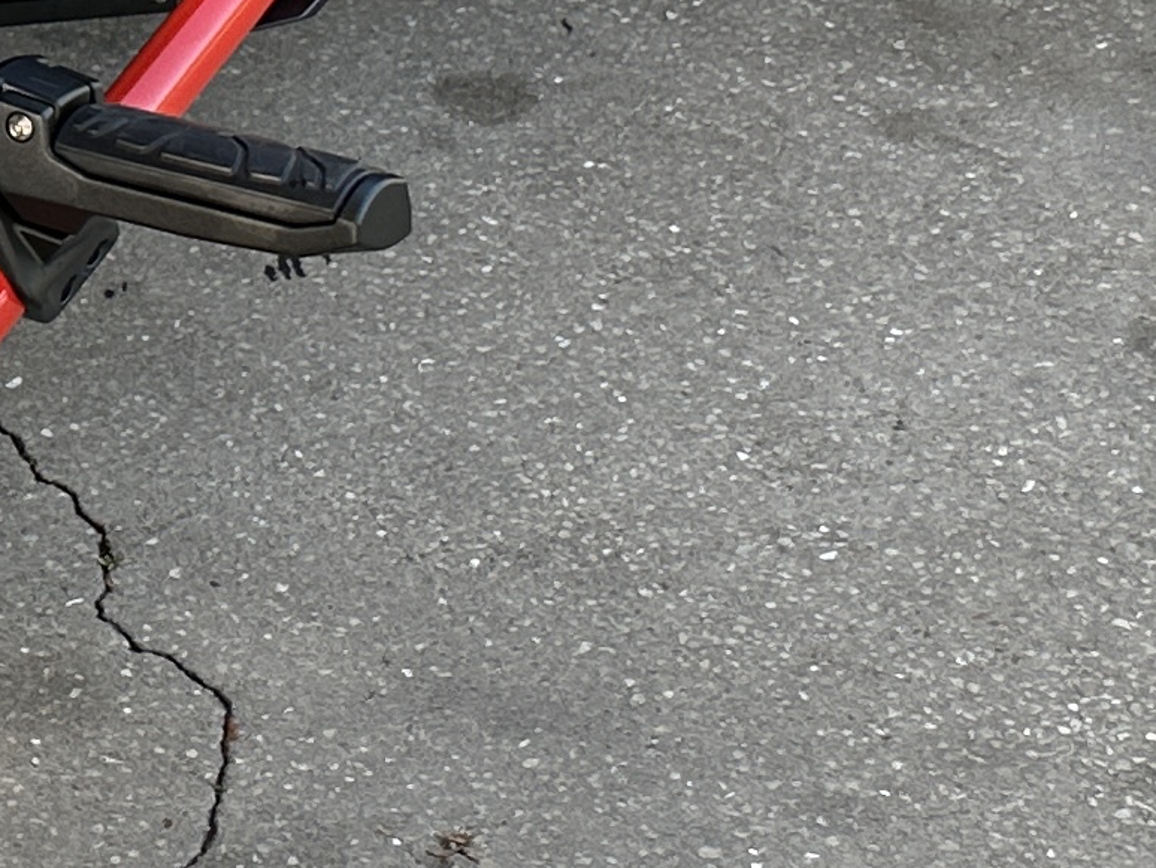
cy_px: 115
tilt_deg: -30.0
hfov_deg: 14.9
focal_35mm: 125
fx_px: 4176
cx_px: -412
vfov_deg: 11.8
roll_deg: +1.5
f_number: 1.78
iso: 80
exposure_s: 1/412
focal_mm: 6.86
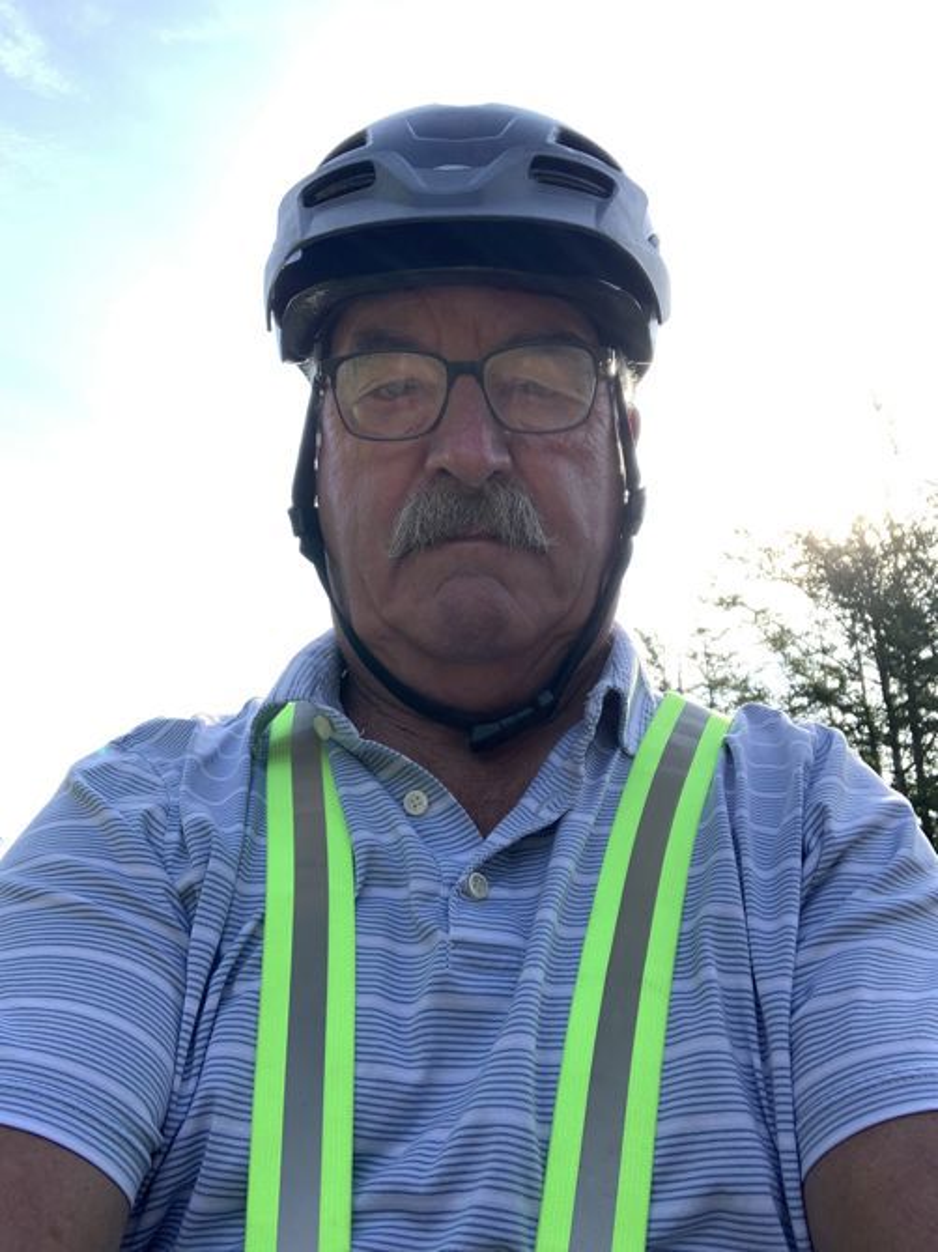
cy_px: 626
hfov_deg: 44.1
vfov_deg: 56.8
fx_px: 1157
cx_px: 469
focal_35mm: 32
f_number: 2.2
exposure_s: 1/124
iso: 16
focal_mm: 2.87
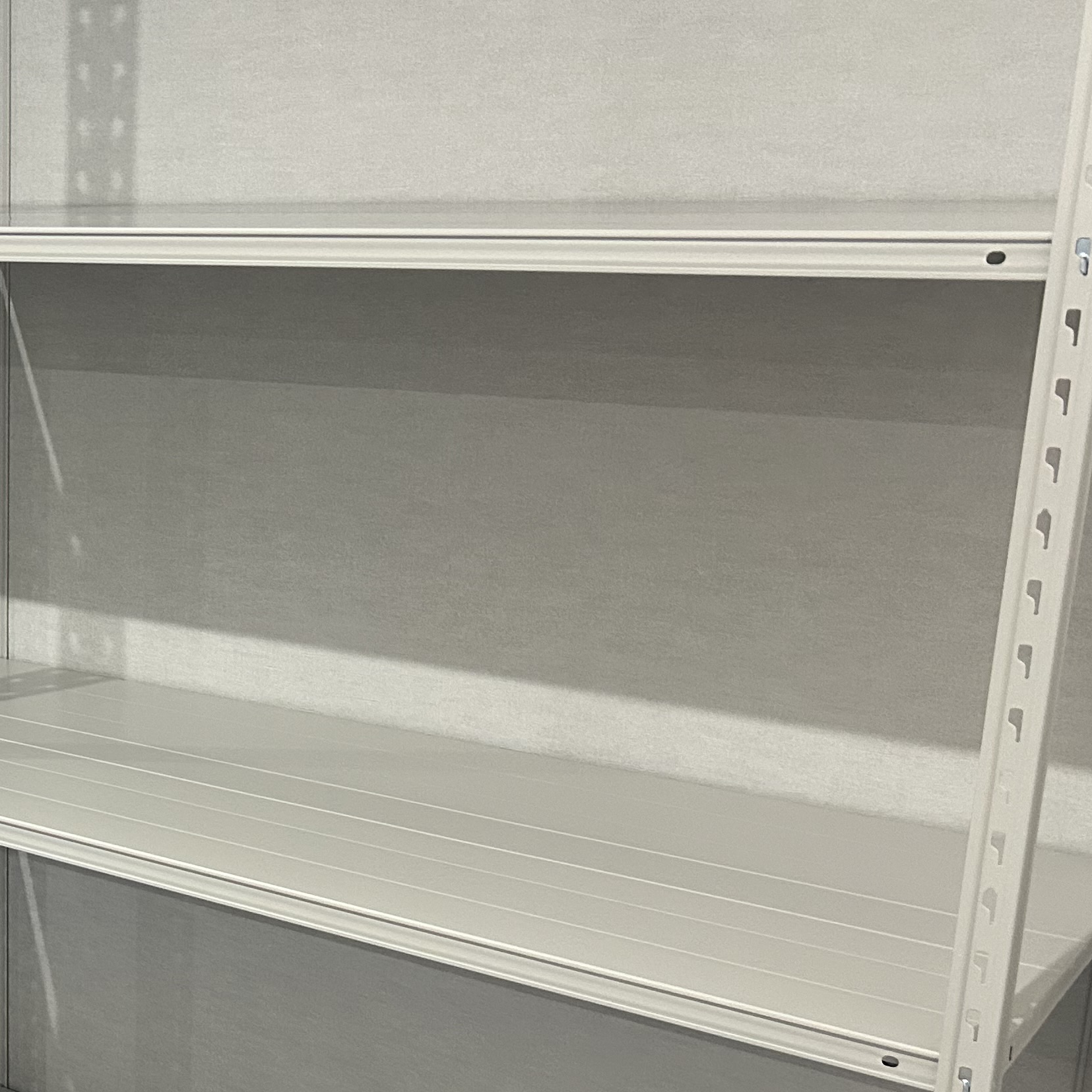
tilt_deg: -15.5
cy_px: 723
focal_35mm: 56
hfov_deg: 27.7
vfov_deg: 30.3
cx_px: -127
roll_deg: +1.5
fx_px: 1999
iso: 250
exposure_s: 1/50
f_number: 1.5
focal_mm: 5.7
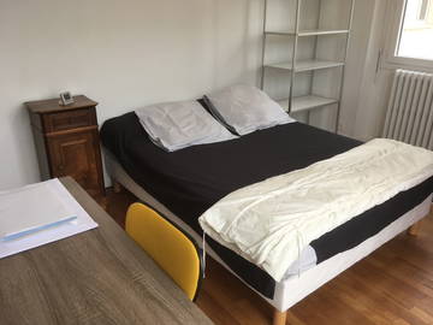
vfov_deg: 48.2
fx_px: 363
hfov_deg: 61.7
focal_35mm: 29
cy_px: 162
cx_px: 216
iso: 32
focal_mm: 4.15
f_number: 2.2
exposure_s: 1/50
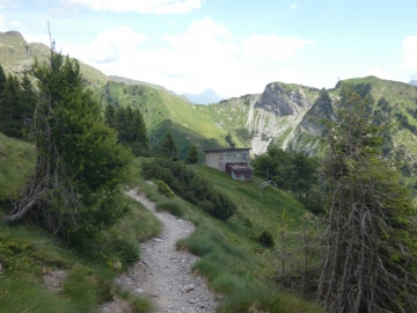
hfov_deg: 51.4
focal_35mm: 36
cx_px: 208
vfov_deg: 39.7
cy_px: 156
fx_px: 434
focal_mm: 6.5
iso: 80
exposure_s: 1/400
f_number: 3.5
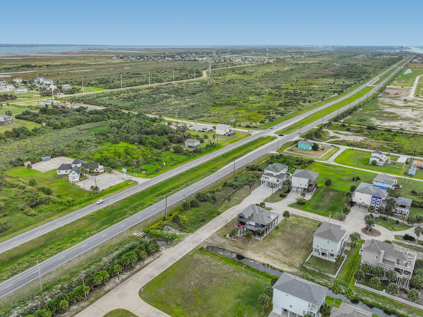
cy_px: 173
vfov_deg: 48.1
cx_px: 194
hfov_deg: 61.6
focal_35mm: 29
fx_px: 354
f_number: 4
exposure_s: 1/400
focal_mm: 12.29
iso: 100
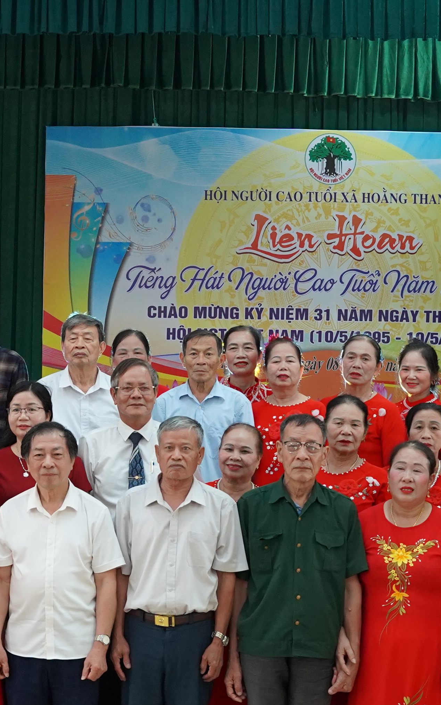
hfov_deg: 18.1
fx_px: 1366
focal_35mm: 71
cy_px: 388
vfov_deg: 29.0
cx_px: 48
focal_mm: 24
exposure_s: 1/160
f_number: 4
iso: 3200
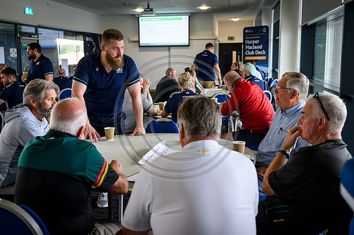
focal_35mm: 38
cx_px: 167
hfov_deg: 51.2
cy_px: 107
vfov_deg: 35.3
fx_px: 369
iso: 1600
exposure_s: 1/500
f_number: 3.2
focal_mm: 34.5
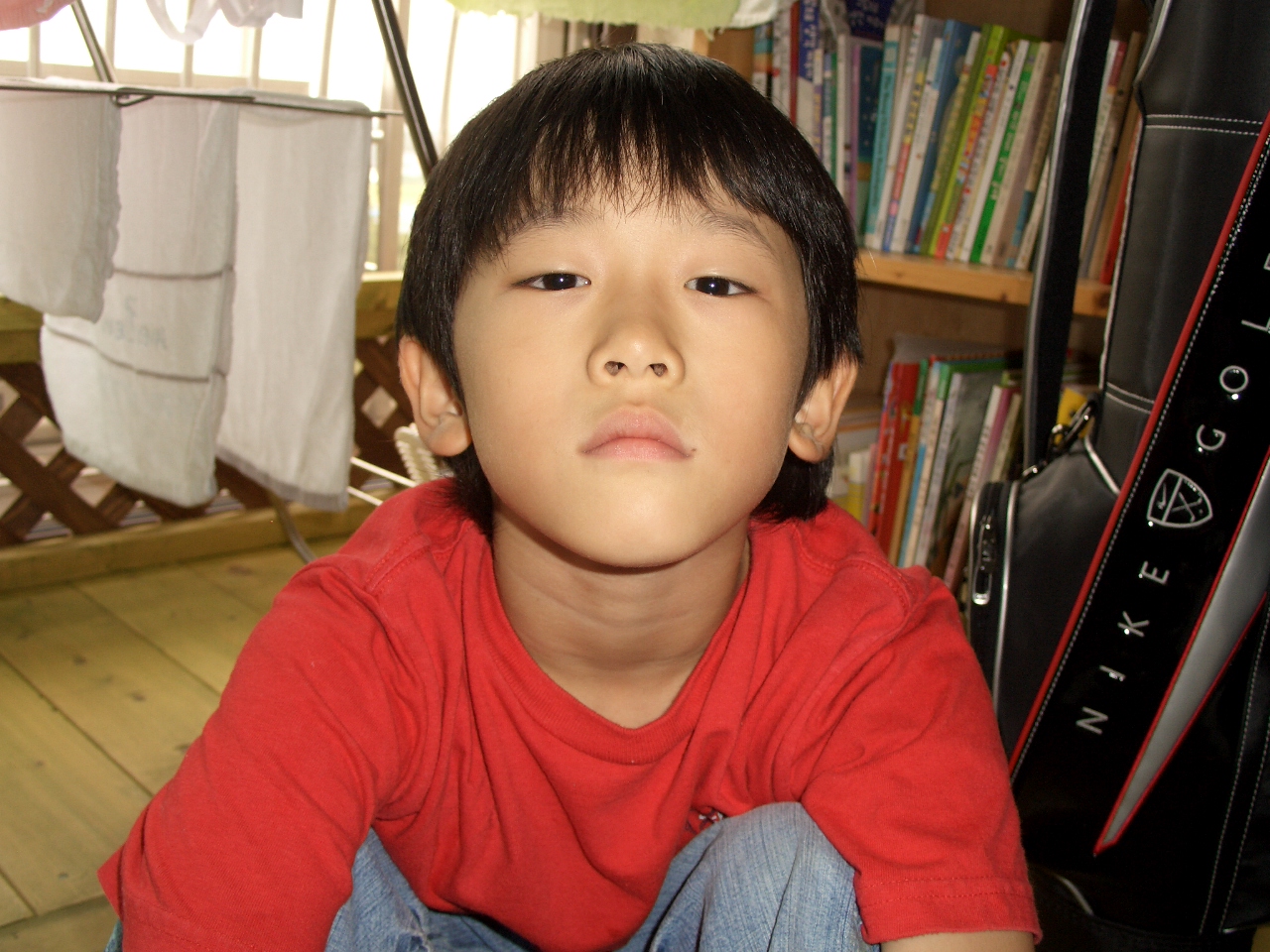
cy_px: 476
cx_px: 635
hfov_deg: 51.4
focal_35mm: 36
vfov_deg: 39.7
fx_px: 1321
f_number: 2.9
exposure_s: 1/60
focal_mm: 7.8
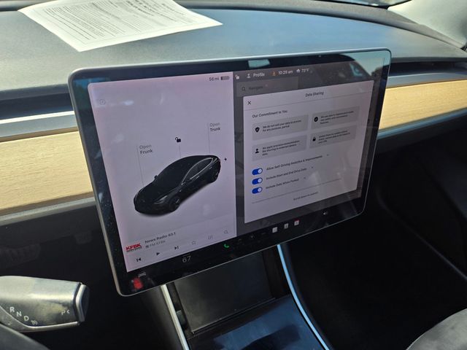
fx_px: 310
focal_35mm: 23
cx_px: 234
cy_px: 175
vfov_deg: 58.9
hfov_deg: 73.9
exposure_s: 1/519
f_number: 1.8
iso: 25
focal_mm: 5.4
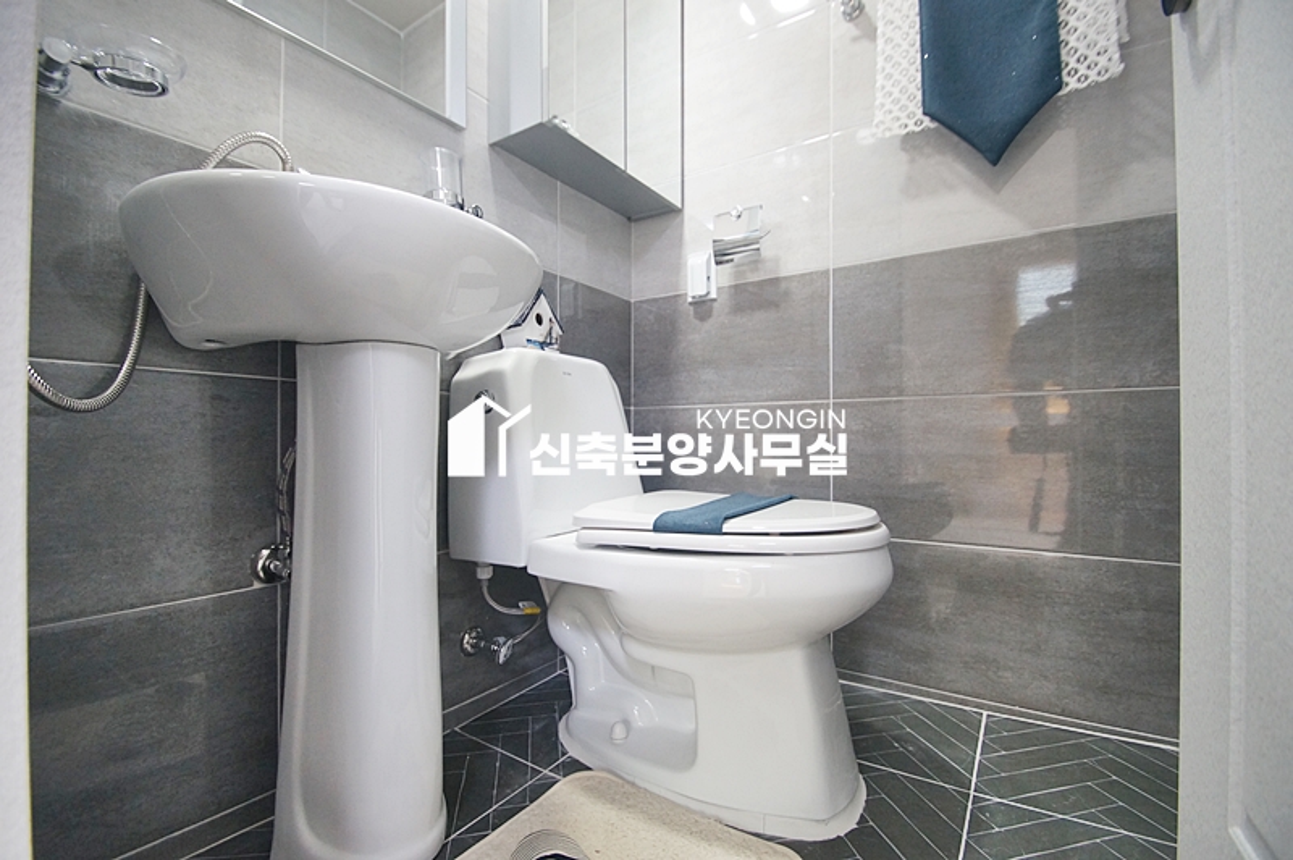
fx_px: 592
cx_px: 646
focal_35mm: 16
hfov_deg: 95.0
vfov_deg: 72.0
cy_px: 430
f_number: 3.5
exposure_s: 1/50
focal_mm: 11
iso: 800
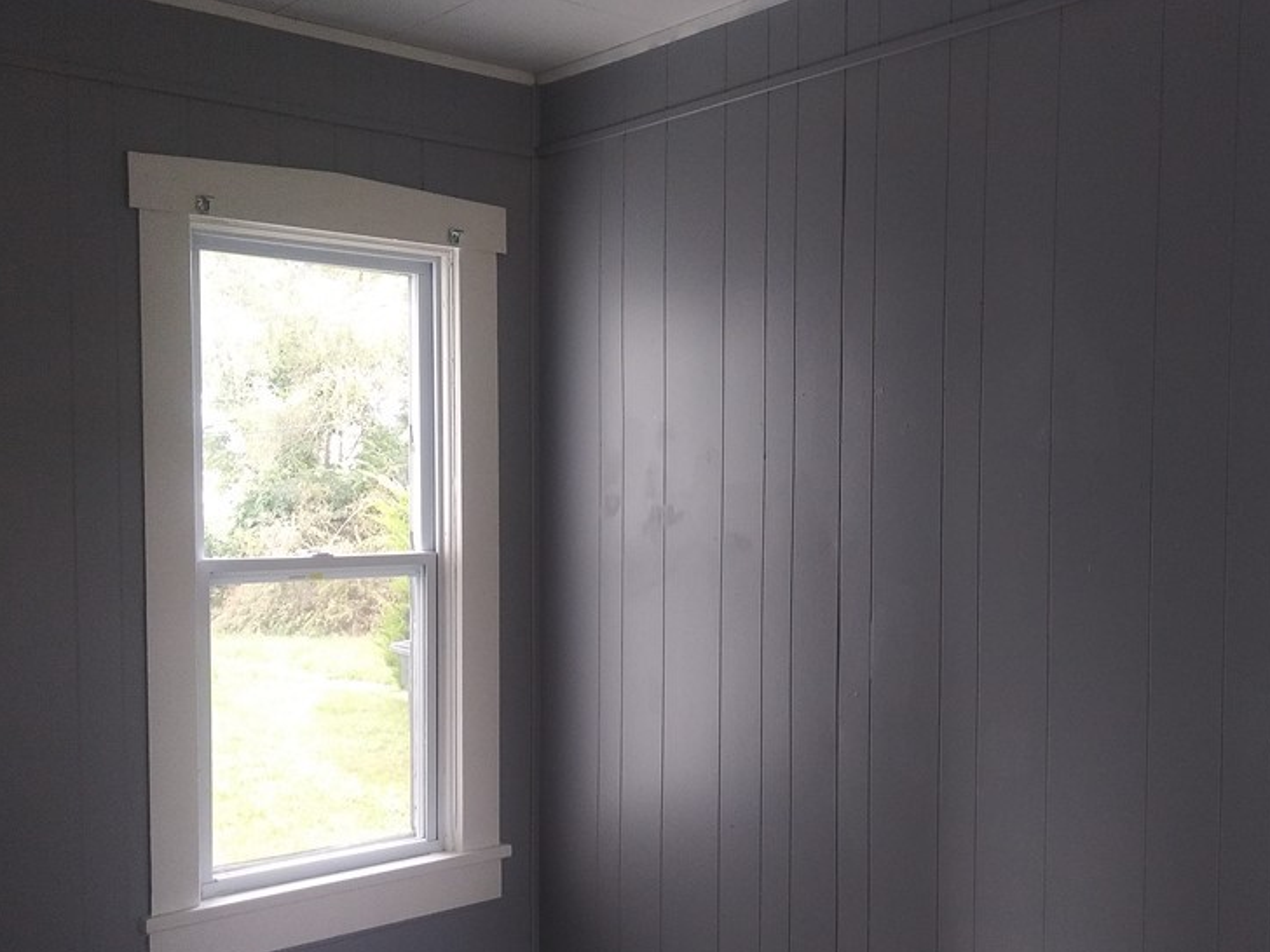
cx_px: 748
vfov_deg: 37.6
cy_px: 572
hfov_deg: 48.7
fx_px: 1394
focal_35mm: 38
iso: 100
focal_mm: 3.7
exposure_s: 1/40
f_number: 2.2
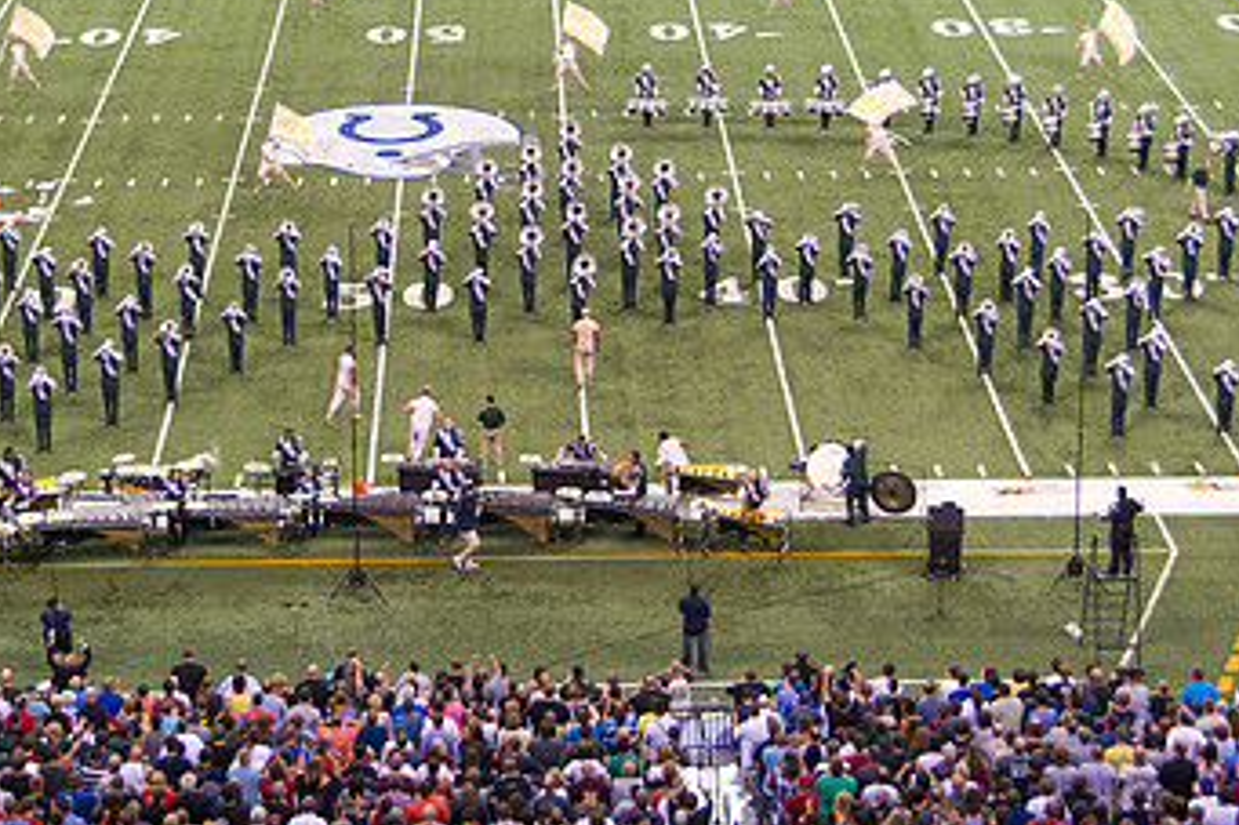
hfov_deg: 22.9
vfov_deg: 15.3
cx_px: 594
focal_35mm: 89
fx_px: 3061
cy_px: 186
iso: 900
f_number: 4.5
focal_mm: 45
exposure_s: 1/200
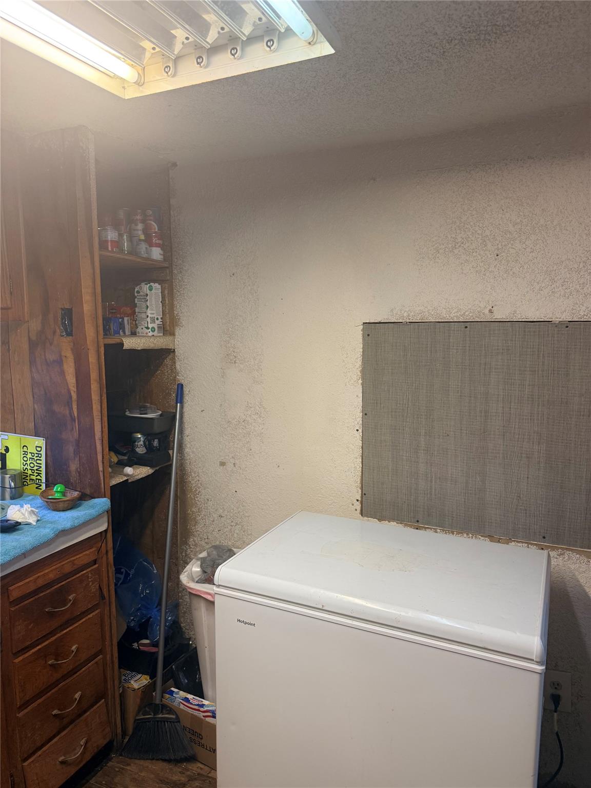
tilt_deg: -6.6
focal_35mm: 24
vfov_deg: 71.6
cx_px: 296
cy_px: 394
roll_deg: -0.1
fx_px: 546
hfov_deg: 56.8
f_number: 1.78
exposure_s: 1/120
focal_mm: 6.76
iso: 160
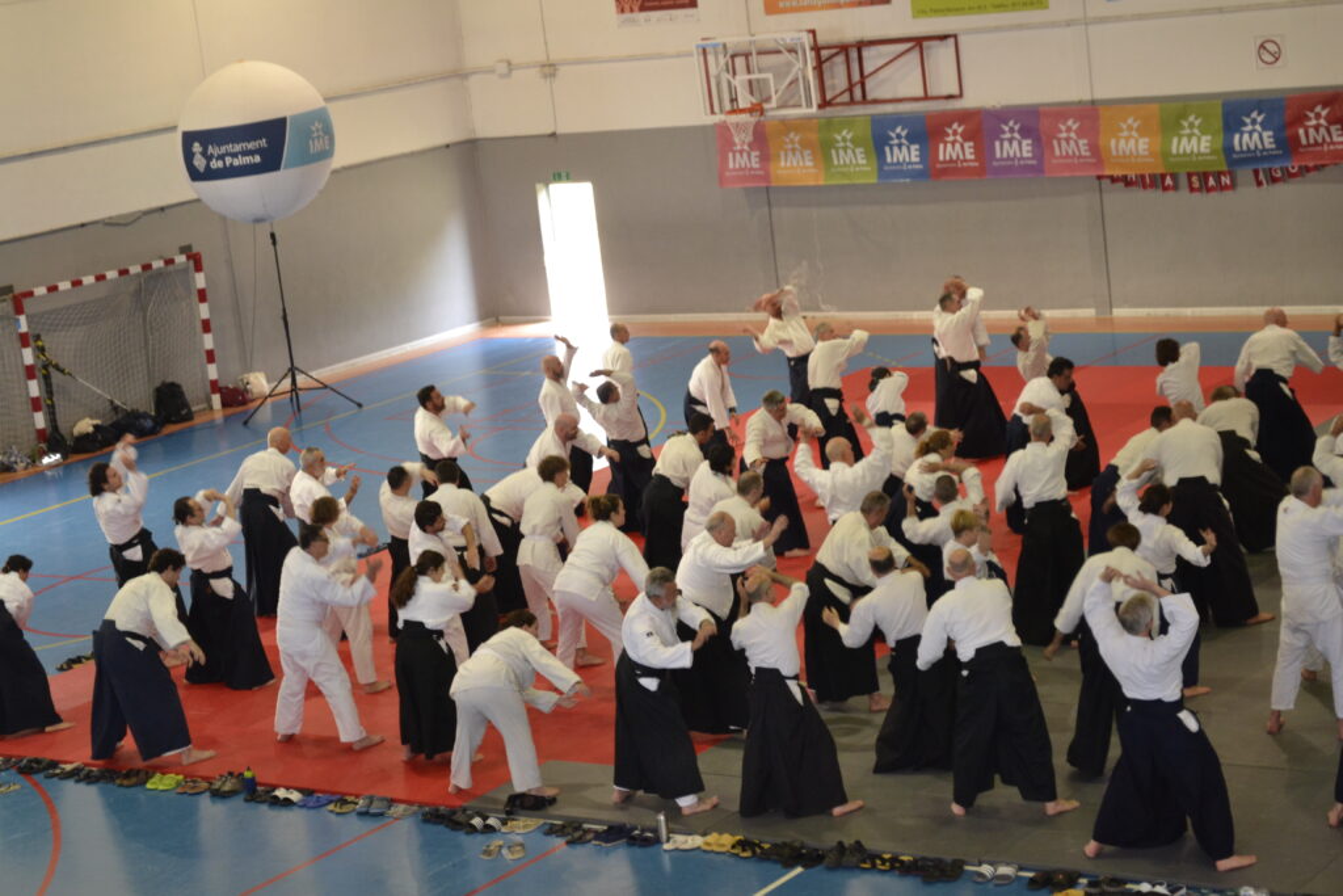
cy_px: 448
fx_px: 2798
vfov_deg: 18.2
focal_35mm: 75
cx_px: 672
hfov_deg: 27.0
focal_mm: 50
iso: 1000
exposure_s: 1/60
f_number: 5.6
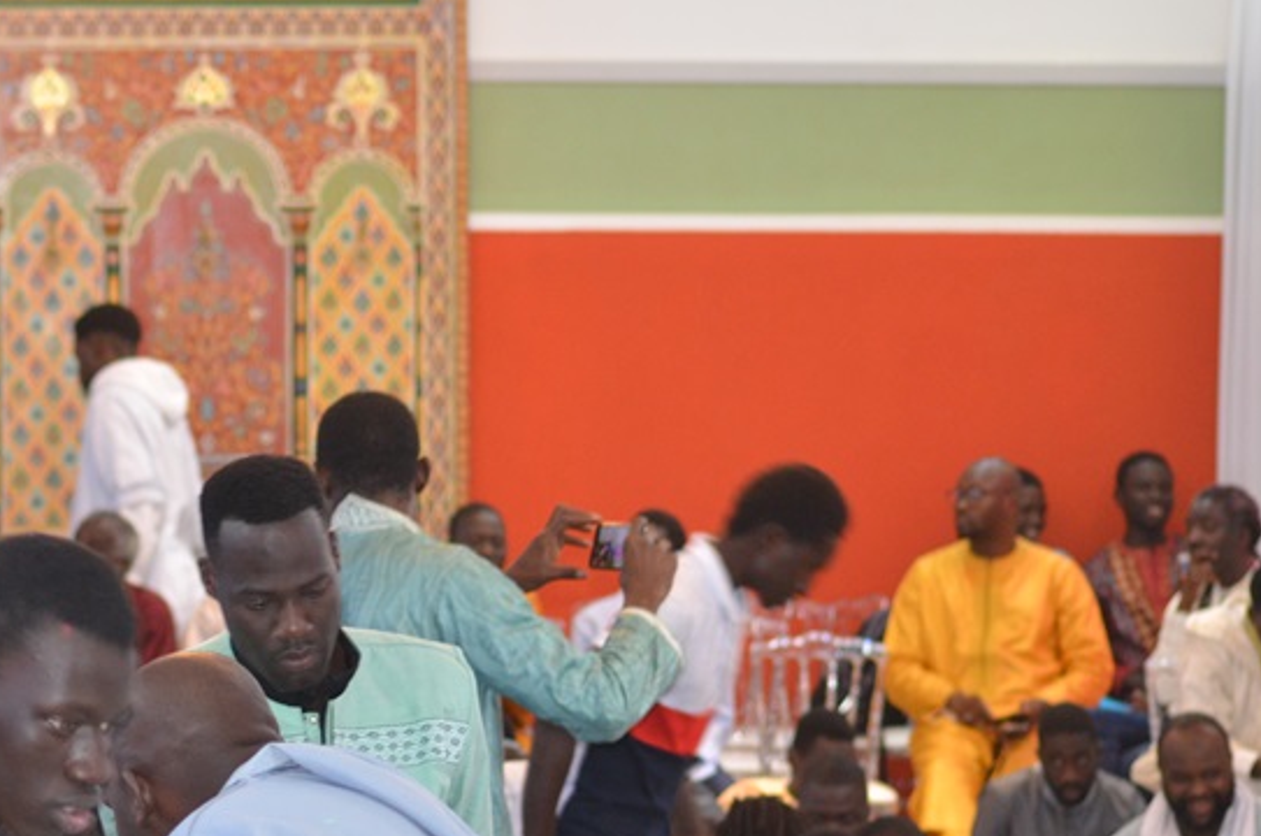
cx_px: 118
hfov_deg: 10.4
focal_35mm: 198
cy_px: 748
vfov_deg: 6.9
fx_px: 6923
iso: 800
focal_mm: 70
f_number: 4
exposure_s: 1/60
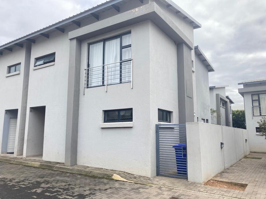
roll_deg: +1.0
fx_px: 215
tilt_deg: +8.9
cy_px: 100
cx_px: 133
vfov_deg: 49.7
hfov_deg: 63.4
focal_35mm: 28
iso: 20
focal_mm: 3.99
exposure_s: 1/571
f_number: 1.8
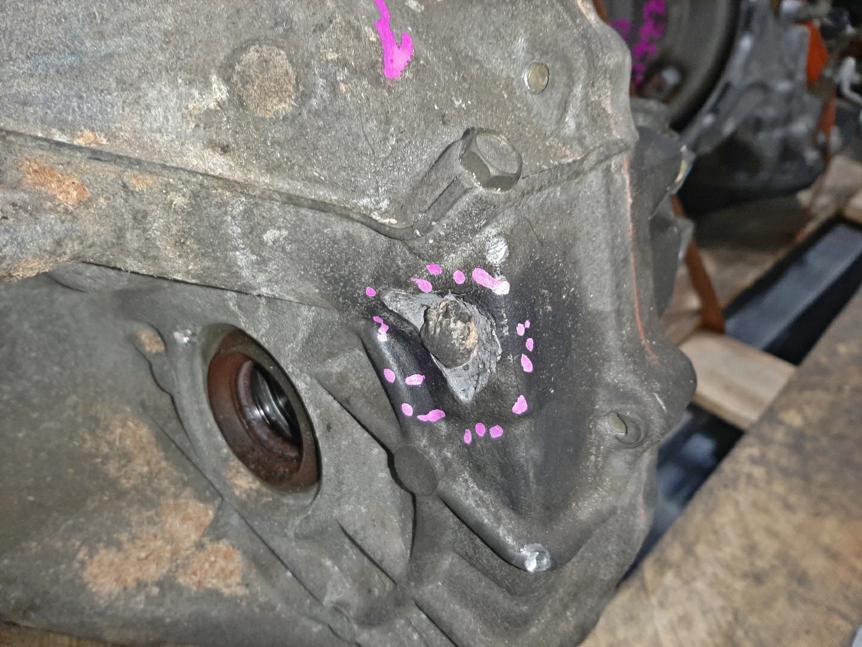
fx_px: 647
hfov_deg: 67.3
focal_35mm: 26
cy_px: 324
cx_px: 431
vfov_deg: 53.1
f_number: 1.7
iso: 157
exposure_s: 1/50
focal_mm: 3.93
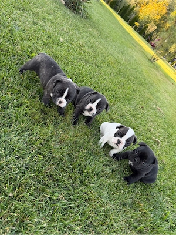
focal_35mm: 24
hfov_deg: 56.8
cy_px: 118
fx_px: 163
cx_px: 88
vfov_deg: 71.6
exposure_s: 1/222
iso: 80
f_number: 1.78
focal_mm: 6.76
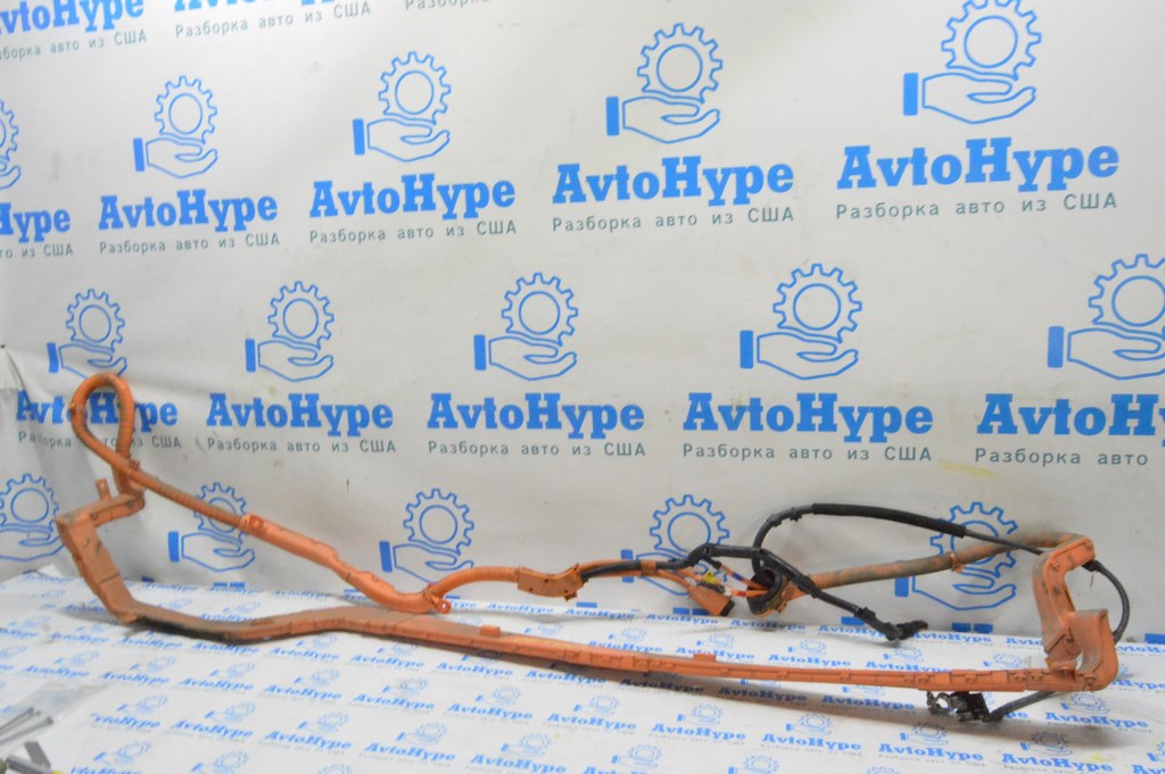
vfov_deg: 47.9
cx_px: 582
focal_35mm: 27
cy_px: 387
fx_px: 873
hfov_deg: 67.4
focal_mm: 18
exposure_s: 1/20
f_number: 20
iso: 6400
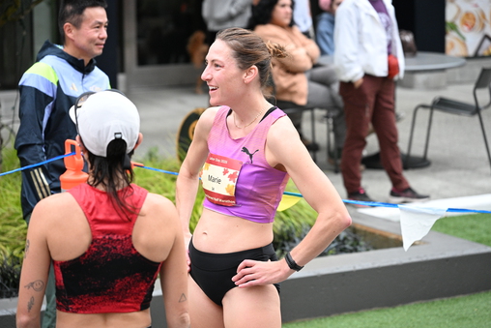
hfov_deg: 15.8
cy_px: 168
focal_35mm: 130
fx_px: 1773
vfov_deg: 10.6
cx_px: 250
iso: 2500
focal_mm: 120
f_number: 4
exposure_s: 1/500
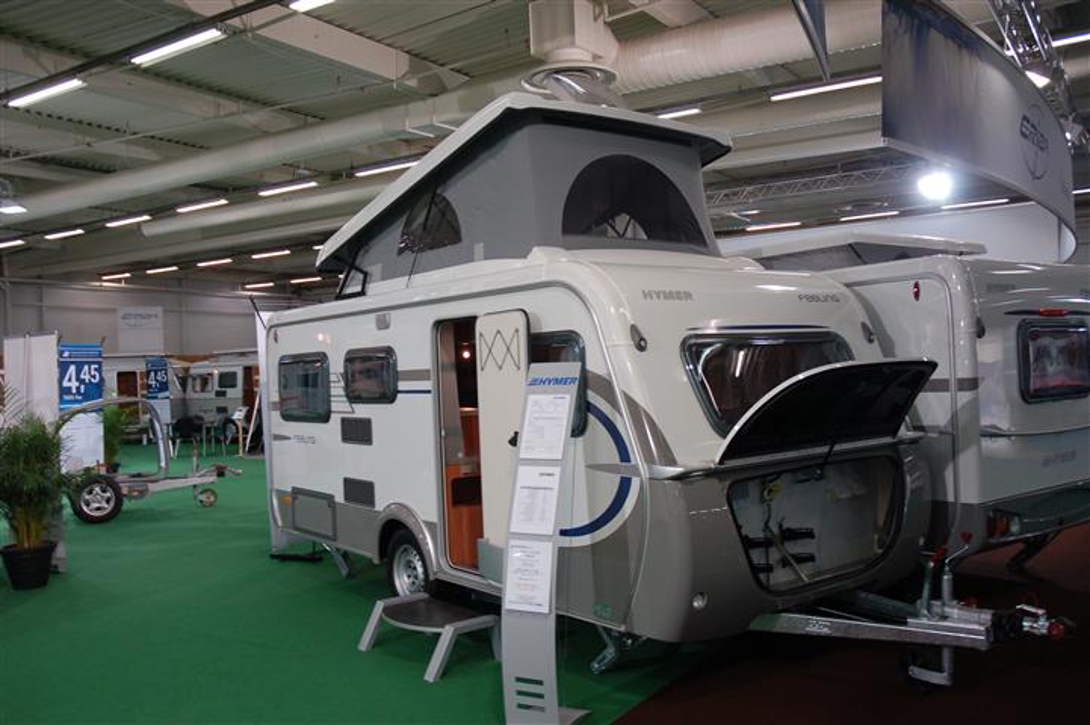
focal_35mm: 33
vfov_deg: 39.9
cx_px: 545
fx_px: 999
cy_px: 362
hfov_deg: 57.2
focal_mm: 22
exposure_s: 1/60
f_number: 4
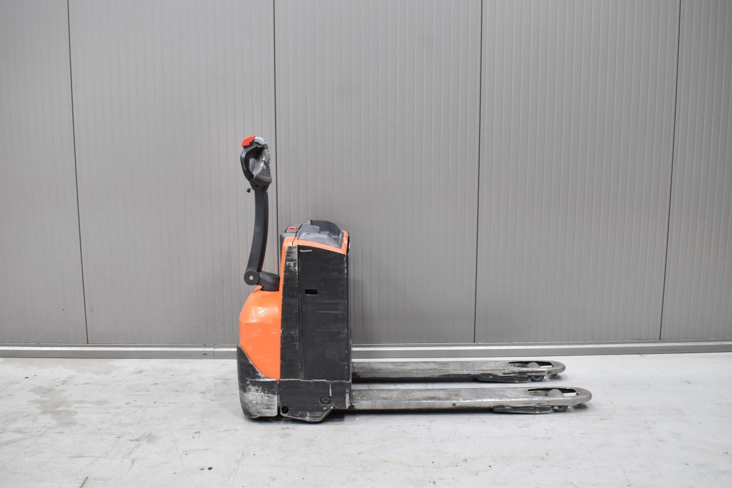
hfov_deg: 61.9
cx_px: 366
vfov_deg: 43.6
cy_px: 244
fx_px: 610
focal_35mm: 30
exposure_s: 1/30
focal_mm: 20
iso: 1600
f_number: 5
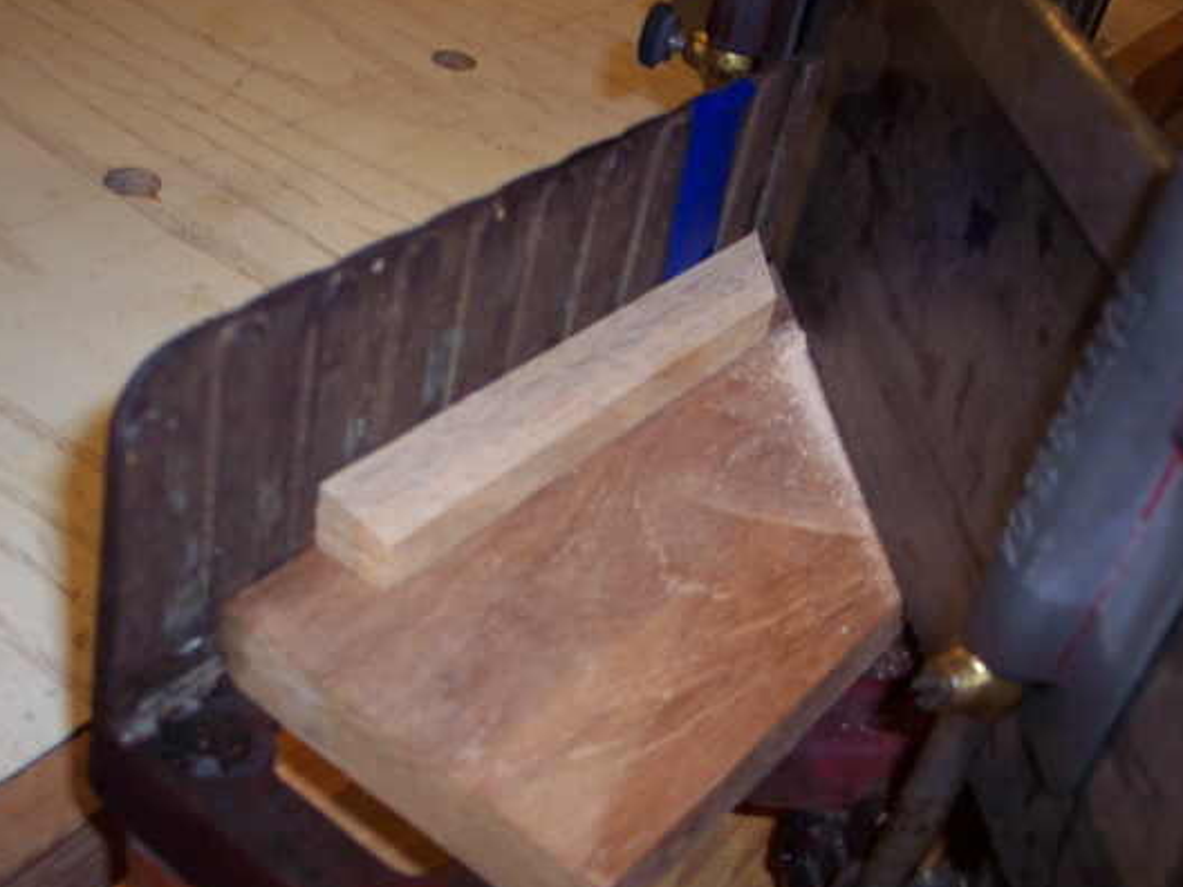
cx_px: 662
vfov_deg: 31.4
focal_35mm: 46
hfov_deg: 41.2
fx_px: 1572
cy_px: 525
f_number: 2.8
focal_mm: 8
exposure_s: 1/30
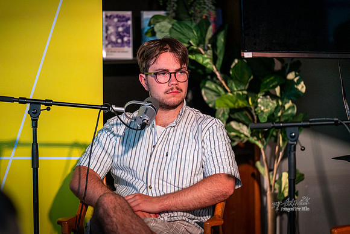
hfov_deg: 10.3
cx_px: 175
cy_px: 117
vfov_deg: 6.9
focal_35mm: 200
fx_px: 1945
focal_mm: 200
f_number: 2.8
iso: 2000
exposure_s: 1/200
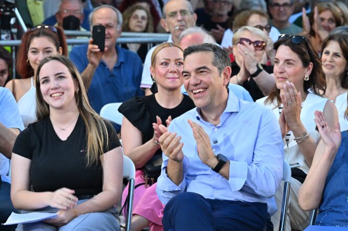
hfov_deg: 11.3
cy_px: 120
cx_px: 167
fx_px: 1756
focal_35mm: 182
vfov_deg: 7.5
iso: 640
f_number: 5.6
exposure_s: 1/250
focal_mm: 115
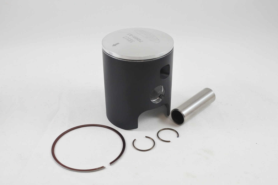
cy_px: 92
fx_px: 255
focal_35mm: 33
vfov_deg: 40.0
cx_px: 139
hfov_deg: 57.2
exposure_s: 1/125
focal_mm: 12.3
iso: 400
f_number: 3.8
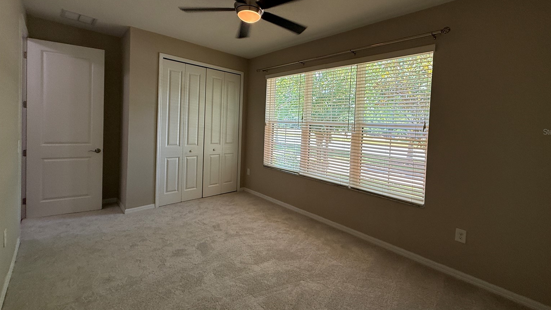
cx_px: 288
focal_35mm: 16
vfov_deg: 66.7
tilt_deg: -2.7
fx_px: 234
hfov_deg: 99.3
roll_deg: -3.8
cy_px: 132
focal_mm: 2.22
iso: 100
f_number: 2.2
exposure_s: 1/99
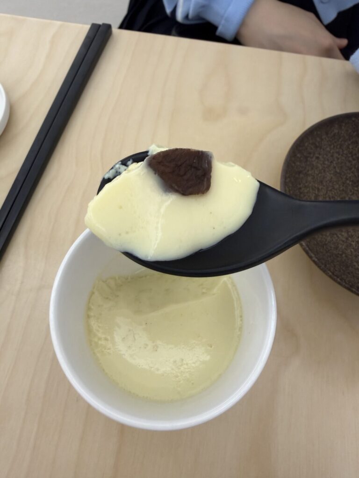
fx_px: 360
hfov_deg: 53.1
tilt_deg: -60.6
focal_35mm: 26
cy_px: 239
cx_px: 180
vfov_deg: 67.3
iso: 200
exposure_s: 1/120
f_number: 2.2
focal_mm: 2.22
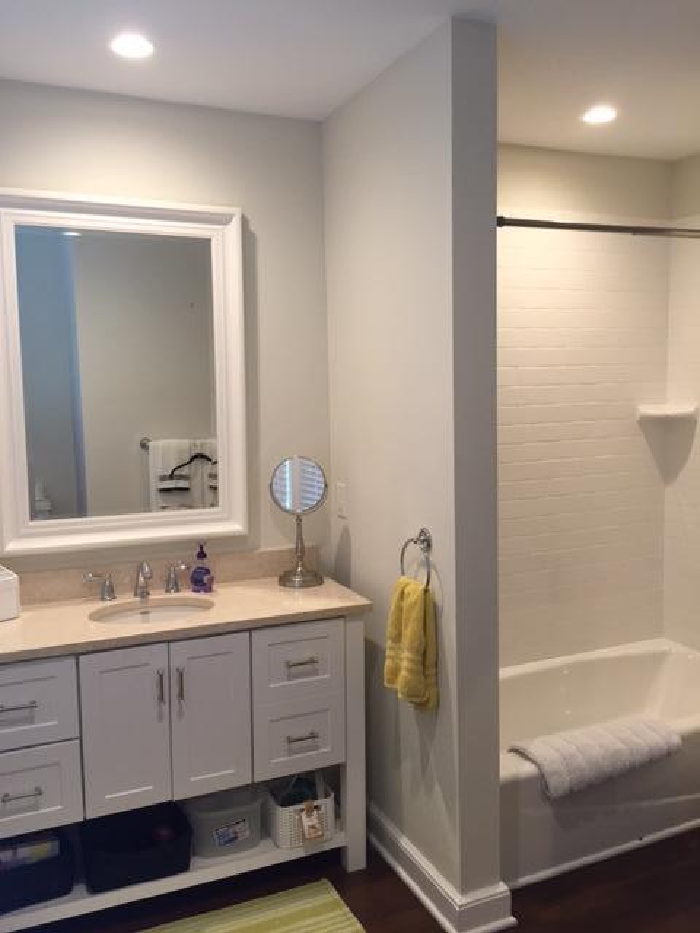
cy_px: 466
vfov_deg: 61.7
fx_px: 782
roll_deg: +2.4
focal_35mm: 29
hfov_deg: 48.2
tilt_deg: -6.3
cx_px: 350
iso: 40
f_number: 2.2
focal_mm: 4.15
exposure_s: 1/30
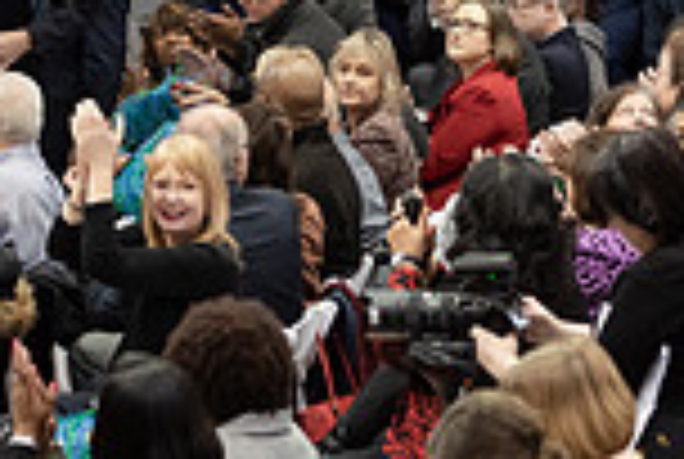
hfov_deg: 6.3
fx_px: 6168
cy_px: 110
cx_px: 598
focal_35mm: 324
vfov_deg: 4.3
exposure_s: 1/200
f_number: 2.8
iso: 2000
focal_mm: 85
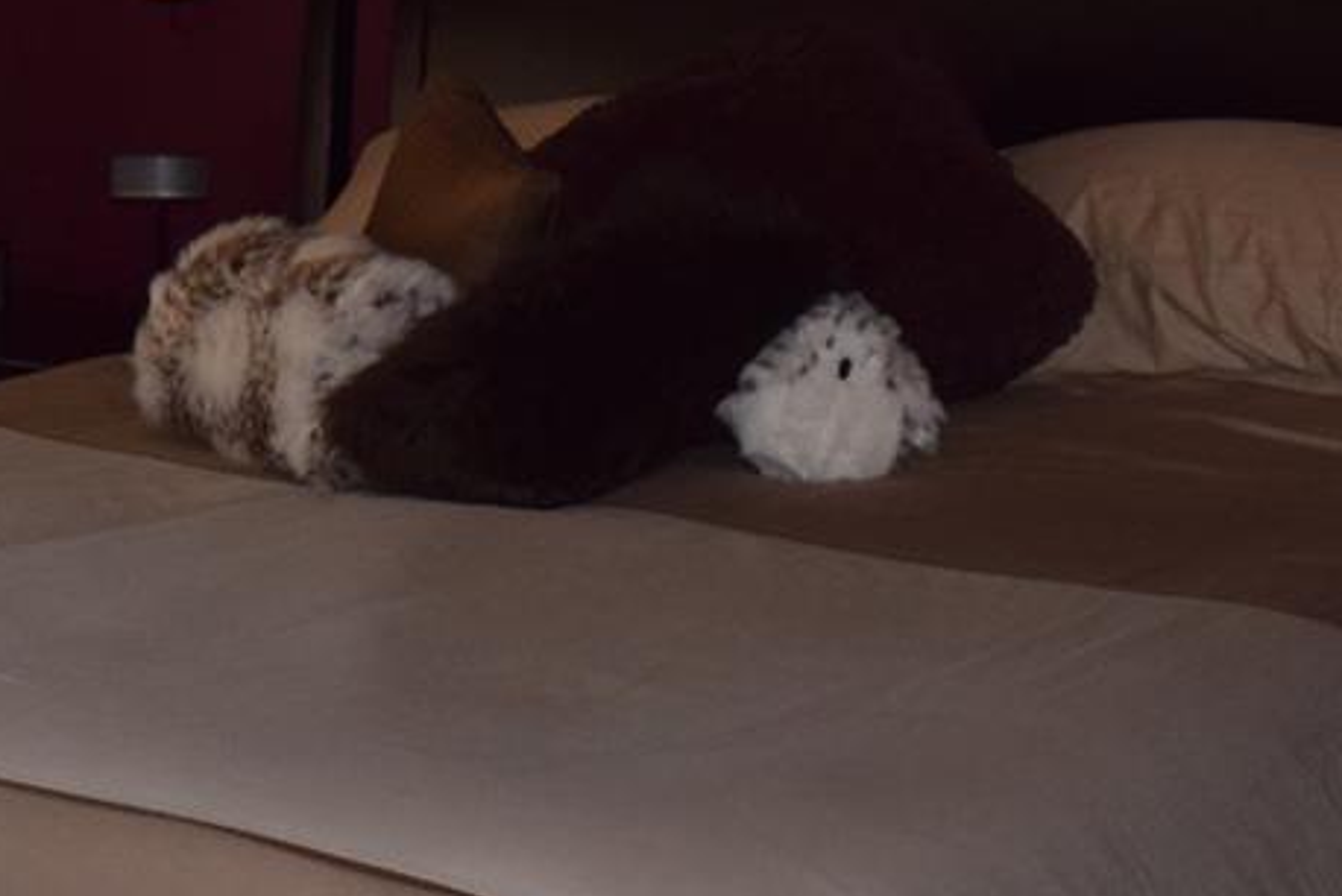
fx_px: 4028
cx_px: -70
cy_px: -98
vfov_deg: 12.5
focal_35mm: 108
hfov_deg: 18.3
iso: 720
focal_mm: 22
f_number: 5.6
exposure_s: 1/125
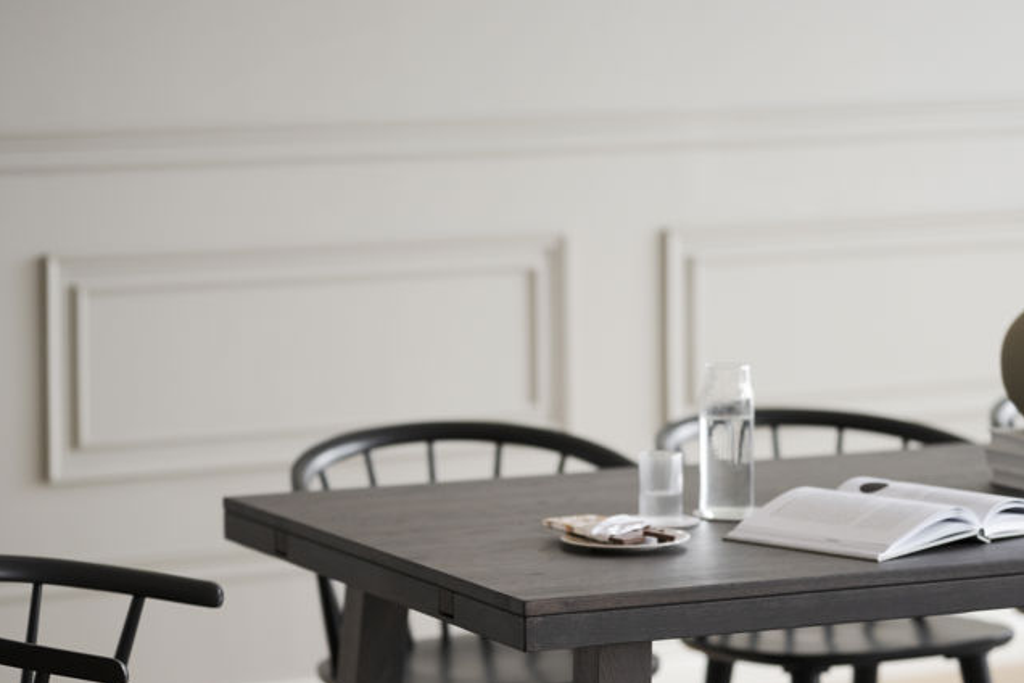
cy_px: 575
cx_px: 511
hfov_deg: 16.0
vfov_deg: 10.7
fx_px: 3641
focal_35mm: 128
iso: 800
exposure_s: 1/80
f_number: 1.8
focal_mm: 85
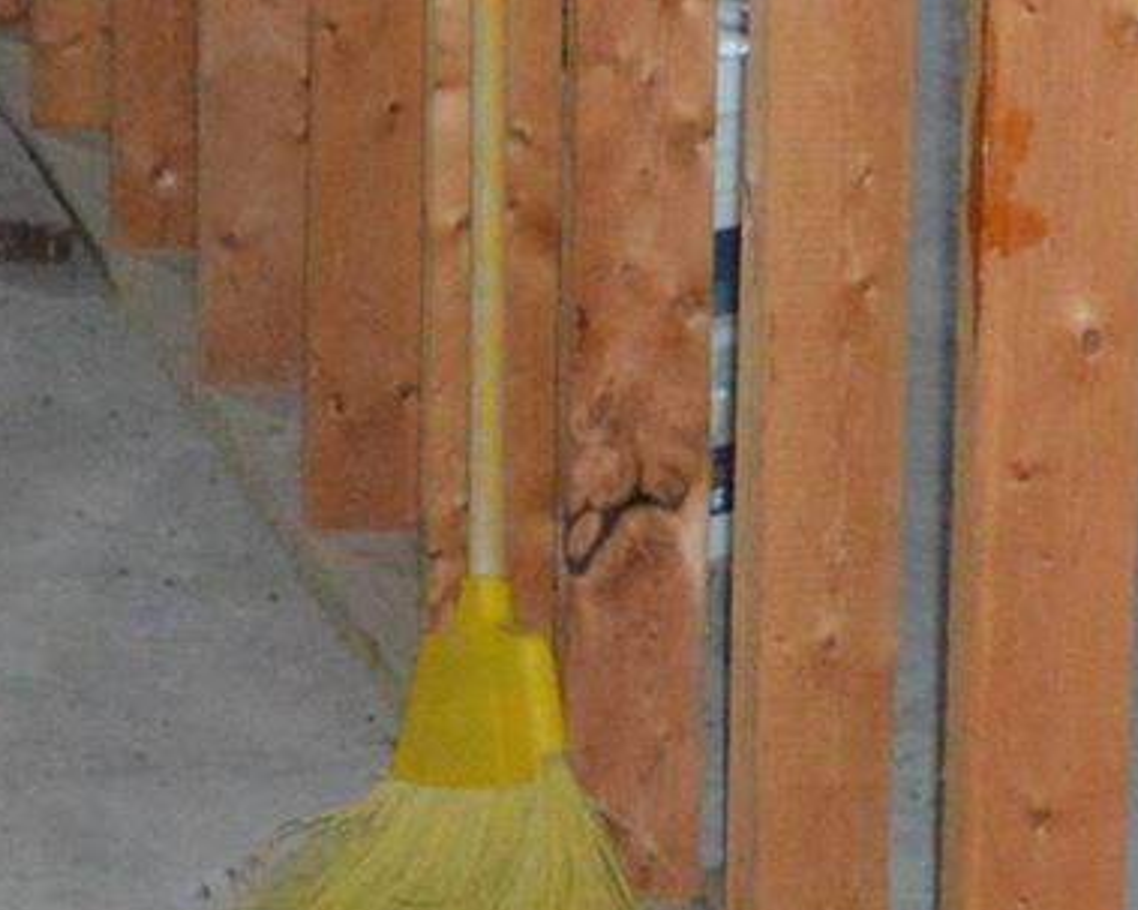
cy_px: -1117
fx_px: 6903
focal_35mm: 205
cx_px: -1216
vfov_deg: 7.2
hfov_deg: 8.8
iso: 1100
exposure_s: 1/60
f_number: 3.5
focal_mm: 18
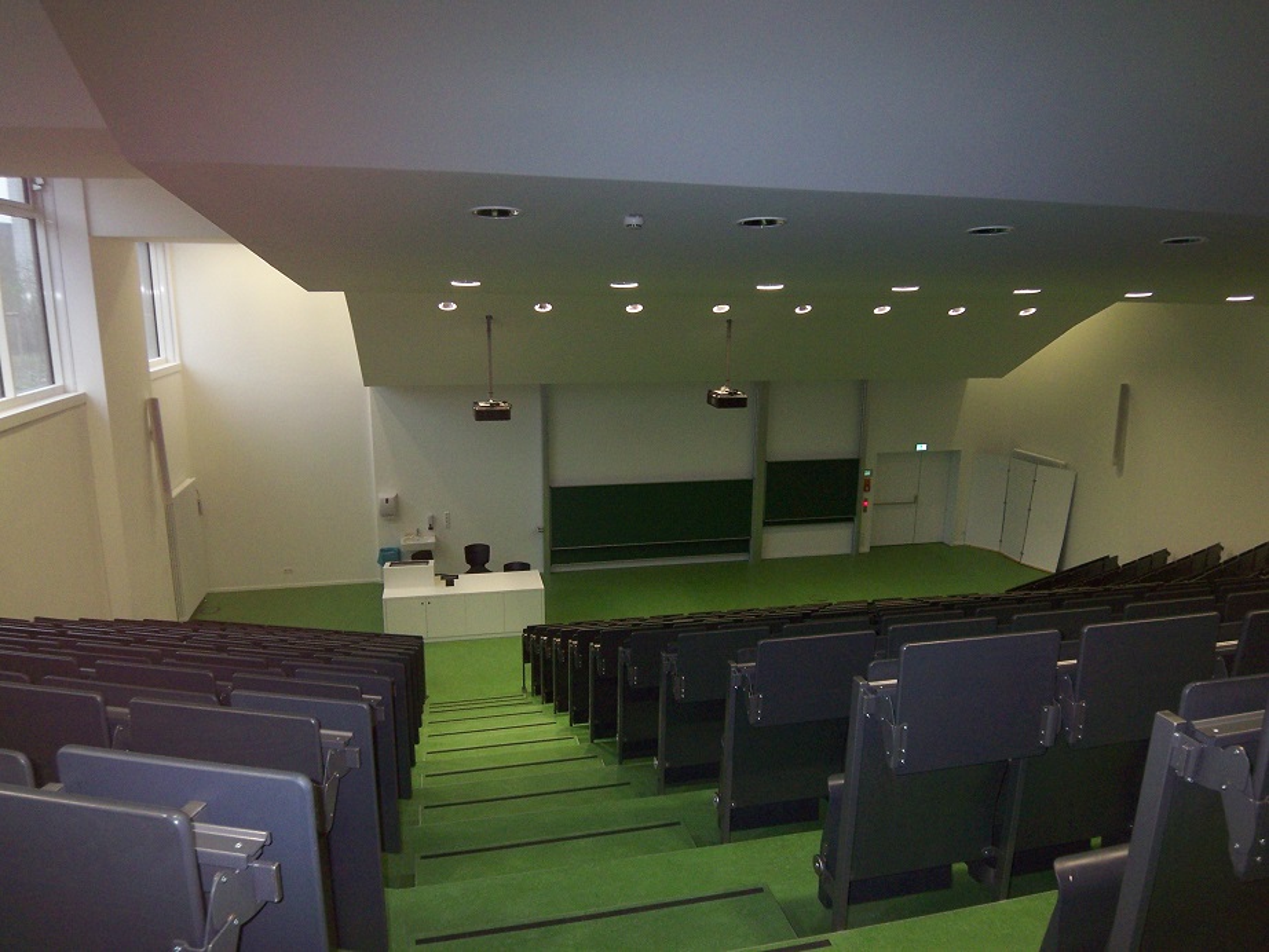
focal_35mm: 23
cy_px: 476
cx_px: 634
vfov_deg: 58.9
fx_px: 843
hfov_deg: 73.9
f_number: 2.8
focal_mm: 3.8
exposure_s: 1/30
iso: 125
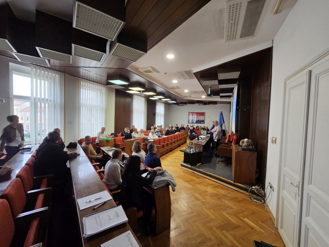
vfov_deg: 89.9
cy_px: 124
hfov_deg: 106.2
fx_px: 124
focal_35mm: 13
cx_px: 164
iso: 320
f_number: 2.2
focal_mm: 2.2
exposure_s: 1/50
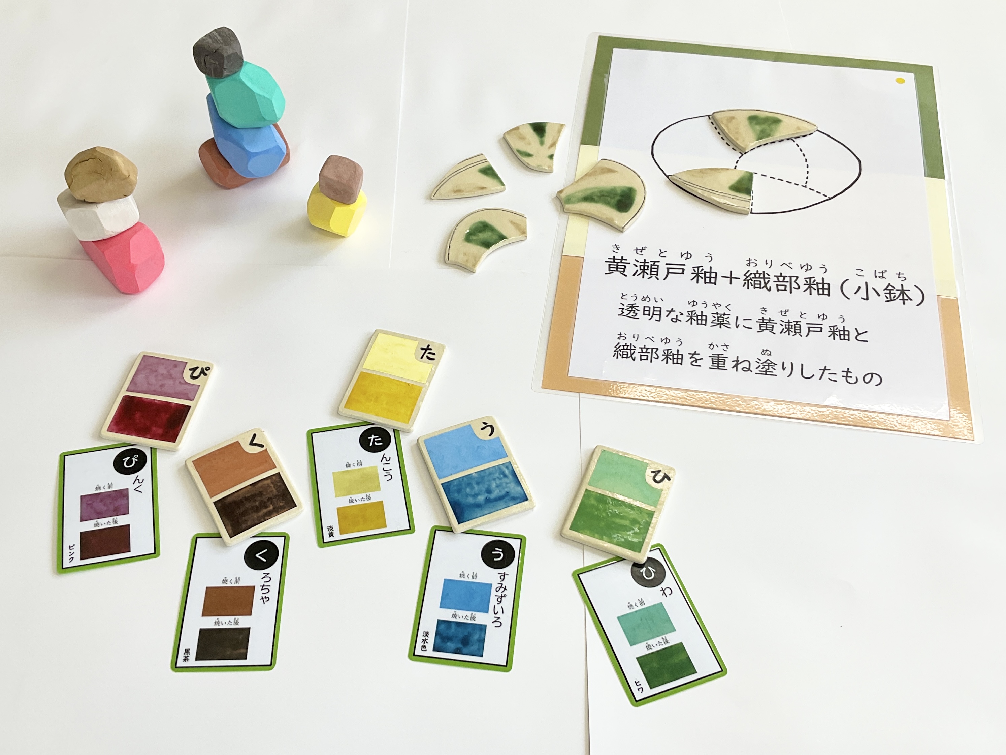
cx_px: 503
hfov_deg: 61.7
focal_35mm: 29
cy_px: 378
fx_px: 843
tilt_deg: -54.2
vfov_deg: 48.2
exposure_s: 1/124
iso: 16
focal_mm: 3
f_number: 1.8
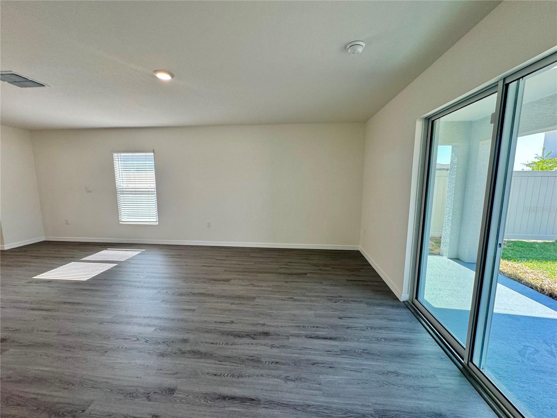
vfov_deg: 85.7
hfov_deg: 102.1
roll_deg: +0.3
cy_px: 209
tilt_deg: -11.0
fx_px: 225
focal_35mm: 14
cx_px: 278
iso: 100
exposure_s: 1/120
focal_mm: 2.22
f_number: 2.2
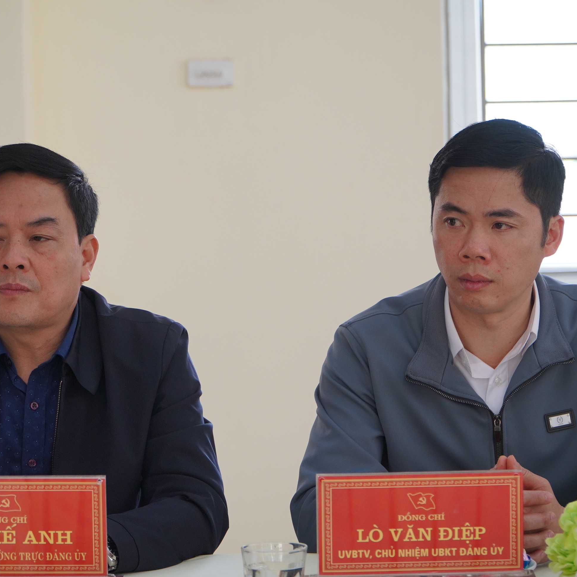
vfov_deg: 14.1
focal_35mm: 124
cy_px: 284
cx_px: 242
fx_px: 2332
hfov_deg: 14.1
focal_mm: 63
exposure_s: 1/160
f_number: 4
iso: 640
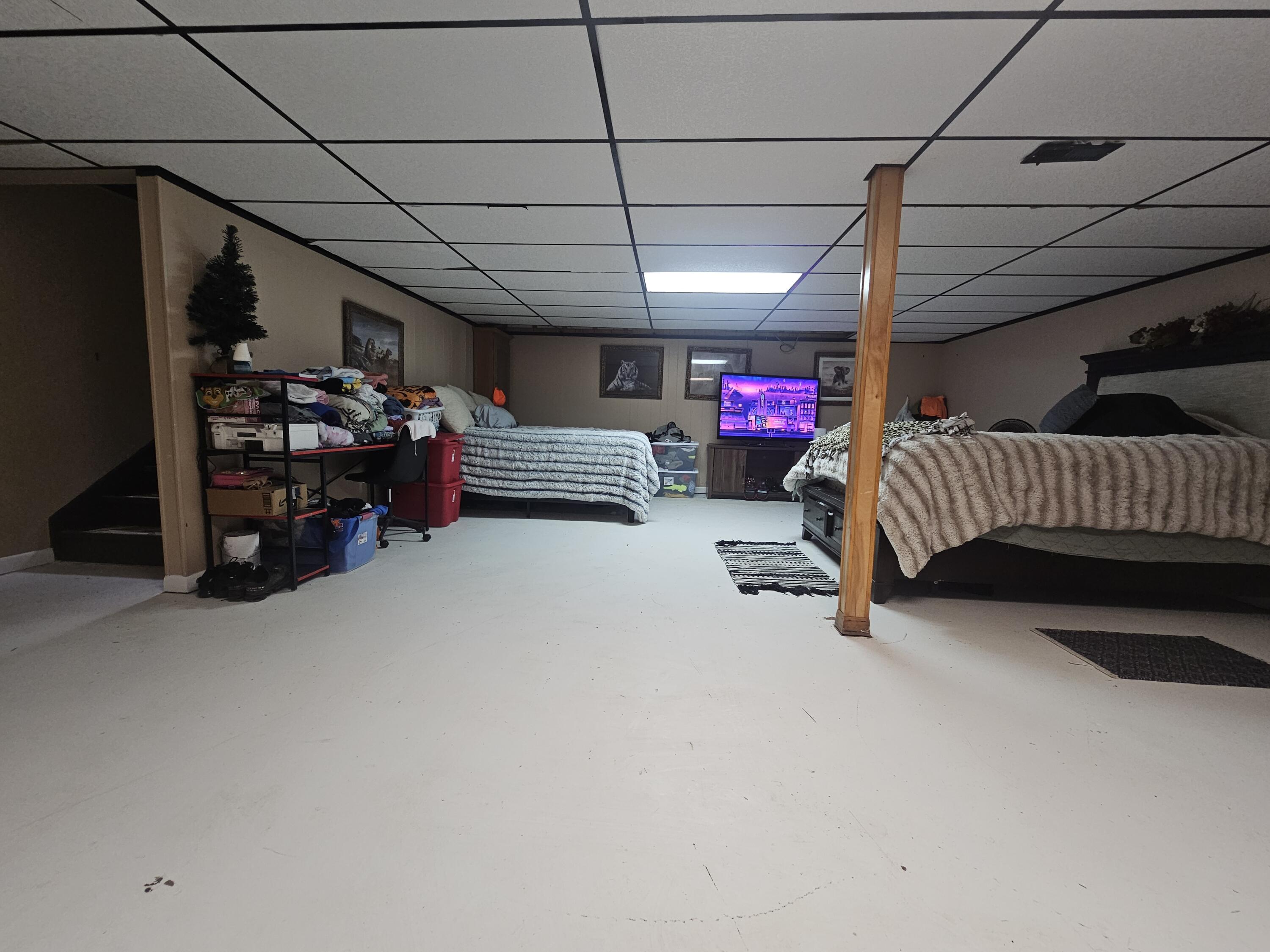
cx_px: 635
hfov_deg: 106.2
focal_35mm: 13
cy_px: 476
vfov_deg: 89.9
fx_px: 477
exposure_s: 1/60
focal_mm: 2.2
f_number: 2.2
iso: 200
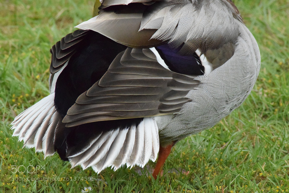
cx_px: 144
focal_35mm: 450
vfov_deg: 3.1
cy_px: 96
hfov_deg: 4.6
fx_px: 3616
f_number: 22
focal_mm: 300
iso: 12800
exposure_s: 1/3200
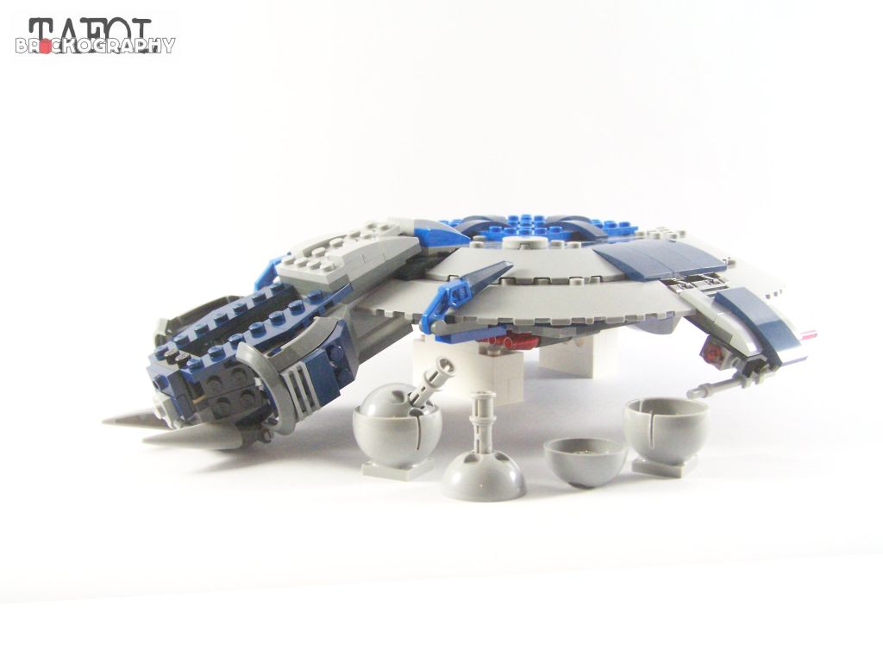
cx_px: 442
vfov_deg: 37.7
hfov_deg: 49.0
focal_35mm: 38
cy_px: 331
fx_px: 969
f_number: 4
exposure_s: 1/60
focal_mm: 6.3
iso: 400
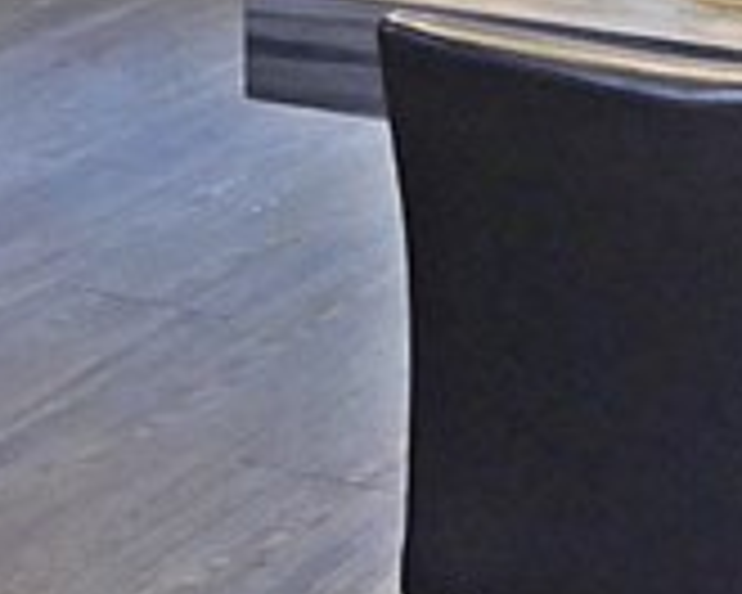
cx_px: 355
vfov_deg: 8.9
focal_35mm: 166
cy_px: -511
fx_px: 3645
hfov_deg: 11.6
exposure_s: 1/60
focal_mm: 14
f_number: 3.5
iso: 1600
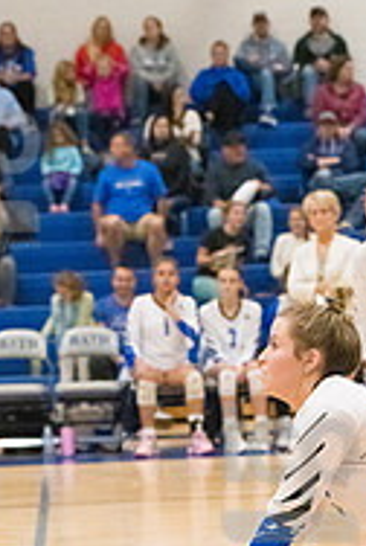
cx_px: 290
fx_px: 2978
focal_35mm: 196
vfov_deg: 10.4
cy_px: 482
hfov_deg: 7.0
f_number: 4.5
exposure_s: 1/1600
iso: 10000
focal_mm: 82
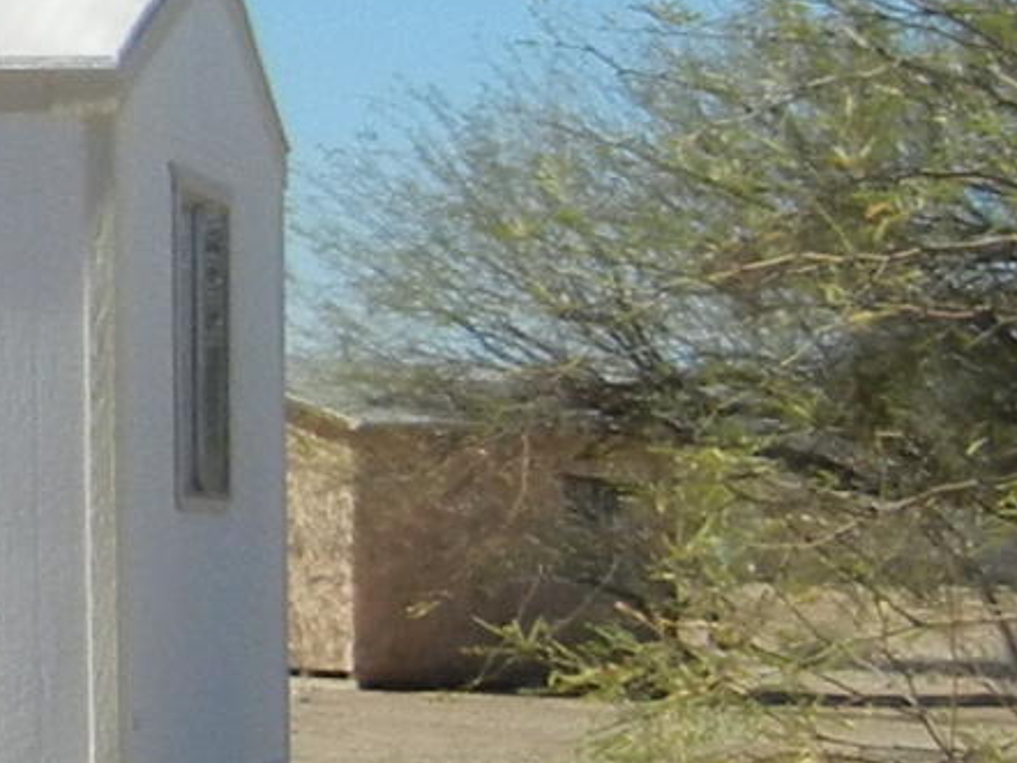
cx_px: -1923
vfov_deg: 7.2
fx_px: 5995
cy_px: -69
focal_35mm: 204
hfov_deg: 8.3
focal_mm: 5.4
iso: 160
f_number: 7
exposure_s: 1/537
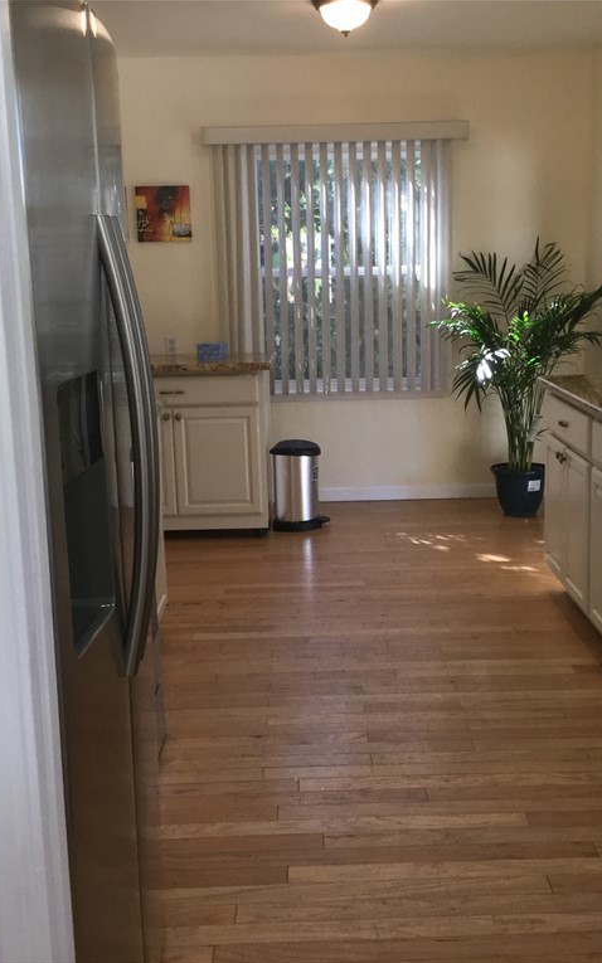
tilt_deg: -8.8
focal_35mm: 44
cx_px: 330
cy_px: 482
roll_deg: +1.0
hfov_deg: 29.2
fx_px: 1155
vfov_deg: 45.3
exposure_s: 1/30
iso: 32
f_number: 2.4
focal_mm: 3.3
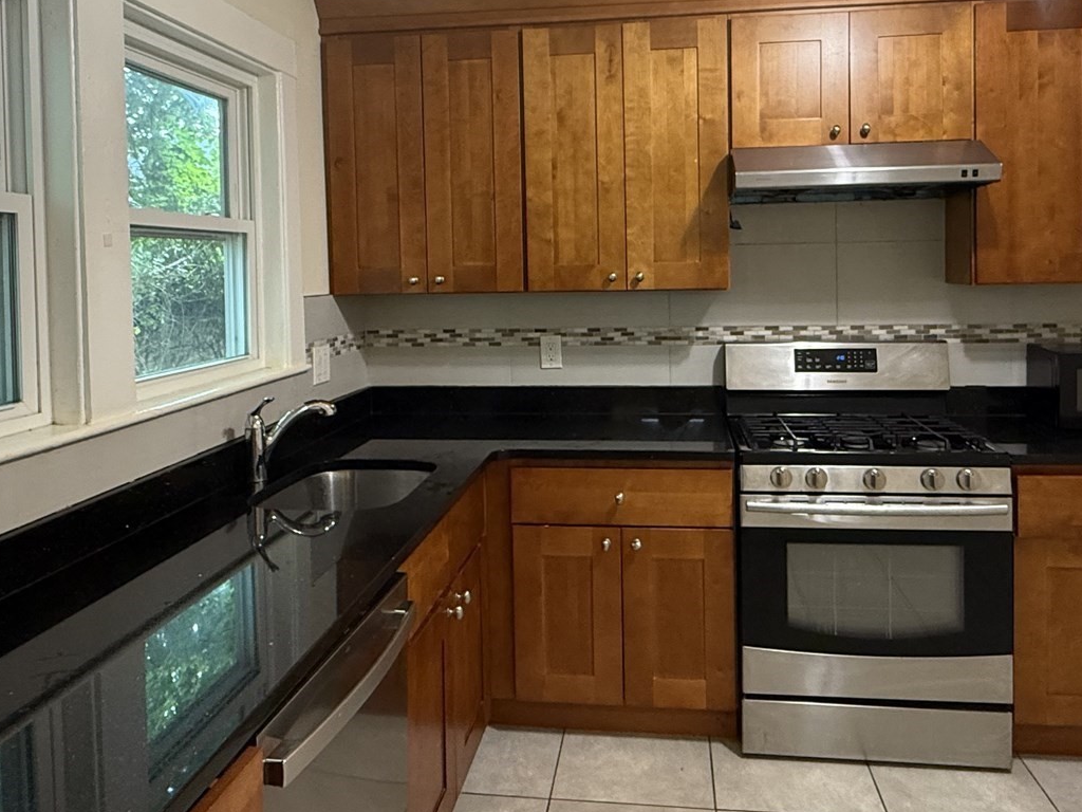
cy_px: 292
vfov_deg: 49.1
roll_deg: +1.1
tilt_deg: -1.5
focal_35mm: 28
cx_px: 567
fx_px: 875
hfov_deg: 63.4
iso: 400
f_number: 2.2
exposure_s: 1/60
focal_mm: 2.22
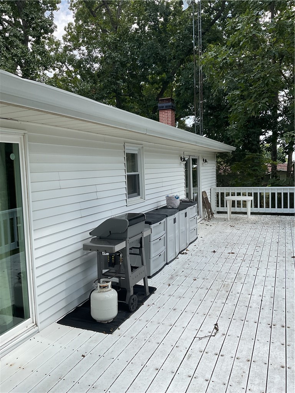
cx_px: 148
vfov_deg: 61.7
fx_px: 330
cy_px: 196
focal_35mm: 29
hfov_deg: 48.2
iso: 16
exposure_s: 1/519
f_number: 1.8
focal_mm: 3
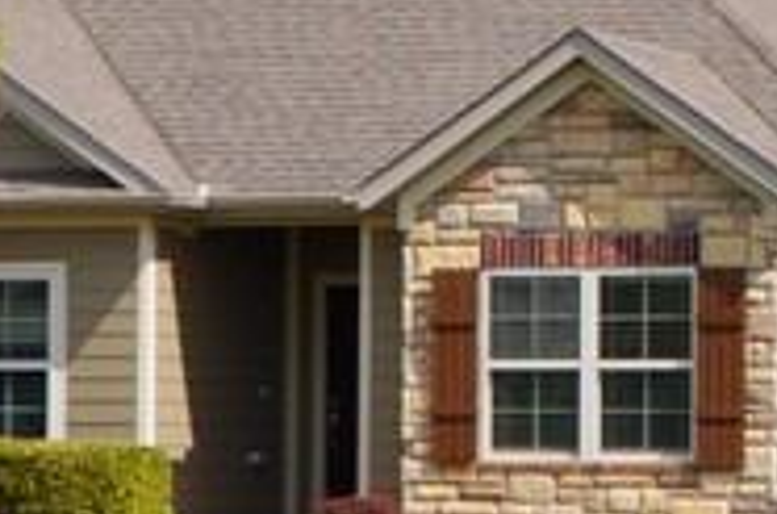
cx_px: 760
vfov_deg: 5.6
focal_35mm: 246
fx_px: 5296
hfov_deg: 8.4
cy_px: 251
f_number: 10
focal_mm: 28
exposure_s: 1/400
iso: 200
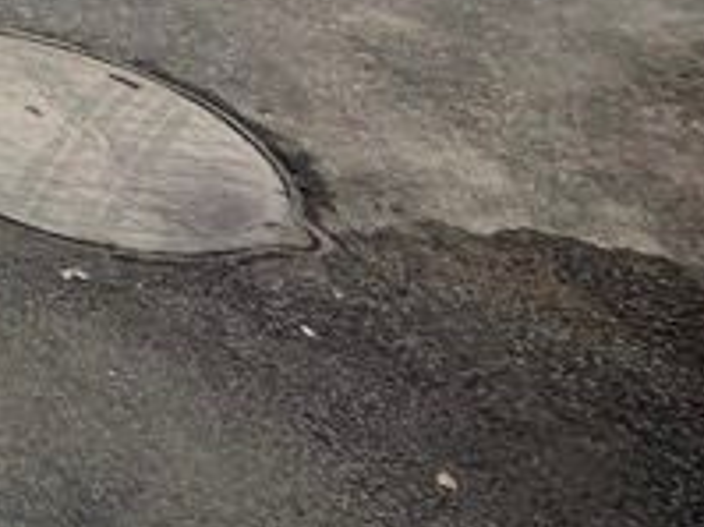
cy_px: -792
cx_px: -937
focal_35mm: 72
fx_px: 1463
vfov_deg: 13.6
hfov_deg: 15.6
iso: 50
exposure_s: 1/1575
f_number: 2.2
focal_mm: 2.22
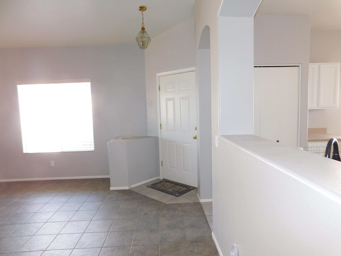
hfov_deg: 73.9
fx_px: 227
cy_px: 128
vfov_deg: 58.9
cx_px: 170
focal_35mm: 23
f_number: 3
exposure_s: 1/30
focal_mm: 4
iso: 200
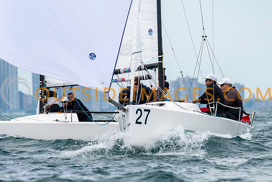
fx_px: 3750
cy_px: 100
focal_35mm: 496
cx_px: 150
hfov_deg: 4.2
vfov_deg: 2.8
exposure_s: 1/2000
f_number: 5.6
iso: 400
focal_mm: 300
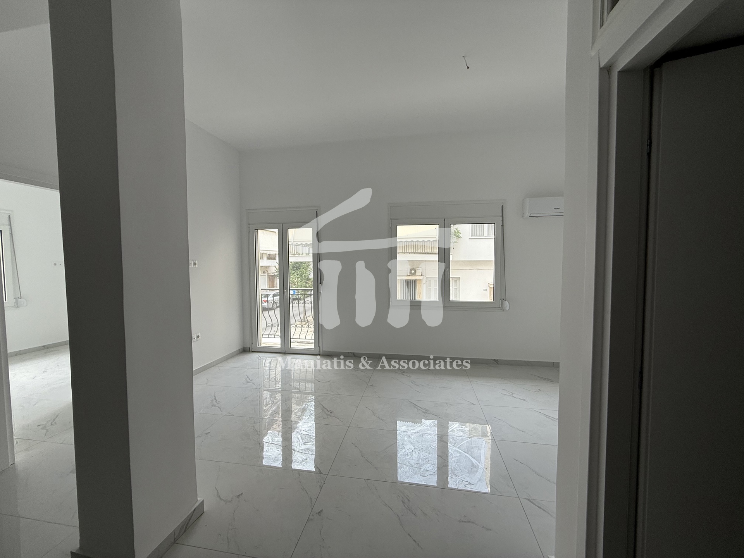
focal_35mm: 14
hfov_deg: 102.1
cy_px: 279
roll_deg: +0.0
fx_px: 301
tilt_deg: -3.2
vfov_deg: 85.7
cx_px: 372
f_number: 2.2
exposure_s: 1/153
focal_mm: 2.22
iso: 50
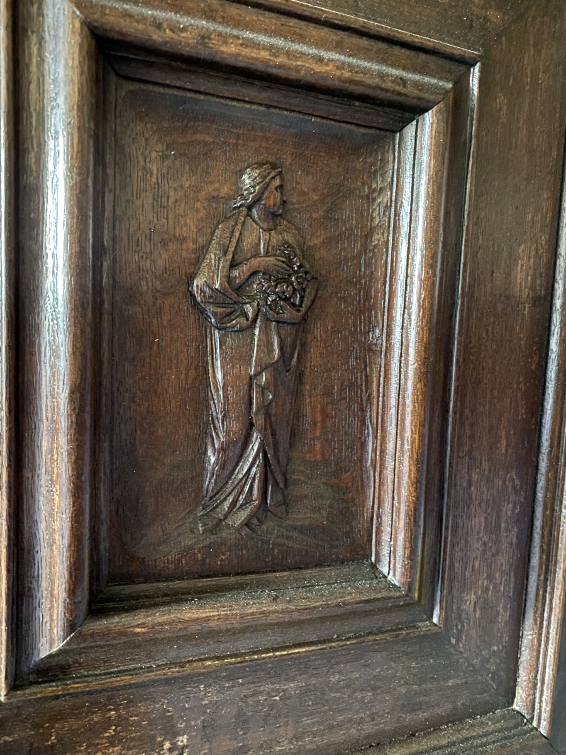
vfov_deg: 67.3
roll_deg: -1.7
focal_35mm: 26
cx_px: 283
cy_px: 378
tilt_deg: -6.1
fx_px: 567
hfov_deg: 53.1
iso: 500
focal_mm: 4.25
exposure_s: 1/8
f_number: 1.8
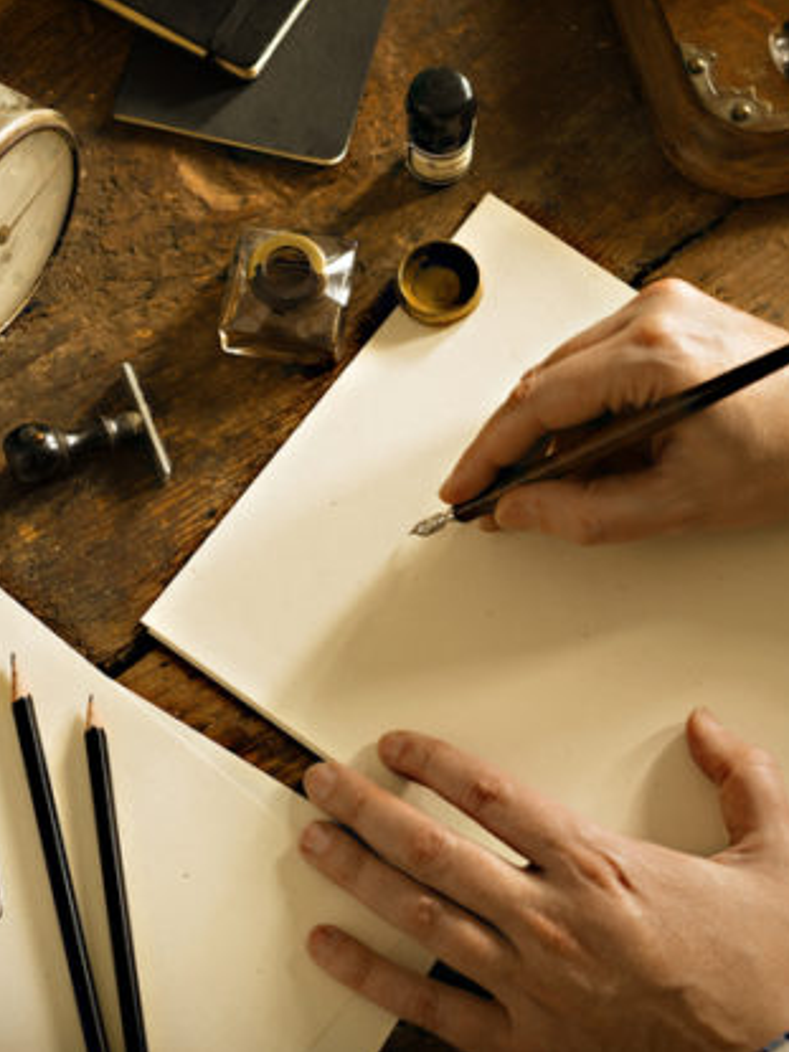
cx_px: 426
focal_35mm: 73
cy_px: 525
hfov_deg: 20.2
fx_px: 2220
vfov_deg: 26.7
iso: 400
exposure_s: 1/160
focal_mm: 50
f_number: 4
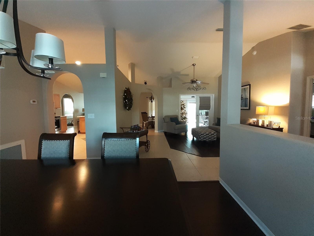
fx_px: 118
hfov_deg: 106.2
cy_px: 118
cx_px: 157
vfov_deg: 89.9
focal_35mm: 13
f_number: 2.2
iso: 320
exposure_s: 1/25
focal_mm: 1.13
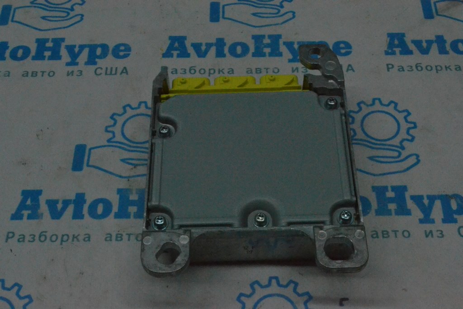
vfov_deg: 23.8
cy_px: 154
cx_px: 232
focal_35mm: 57
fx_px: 733
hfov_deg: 35.0
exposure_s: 1/160
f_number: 32
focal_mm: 38
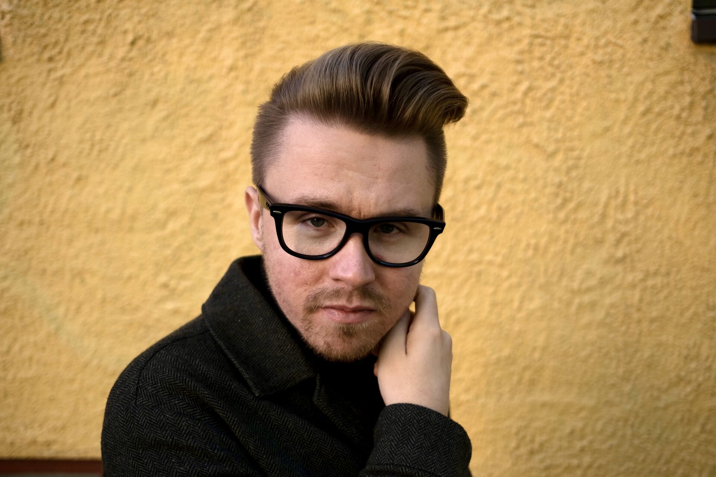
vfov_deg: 37.9
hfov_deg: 54.4
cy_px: 238
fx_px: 696
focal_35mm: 35
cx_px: 358
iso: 200
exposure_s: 1/1400
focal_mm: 23
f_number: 2
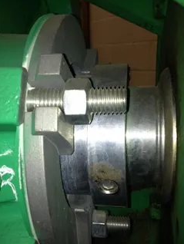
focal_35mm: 44
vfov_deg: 42.9
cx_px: 76
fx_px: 311
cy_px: 128
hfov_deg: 32.8
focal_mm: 4.28
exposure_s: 1/41
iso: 50
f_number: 2.4
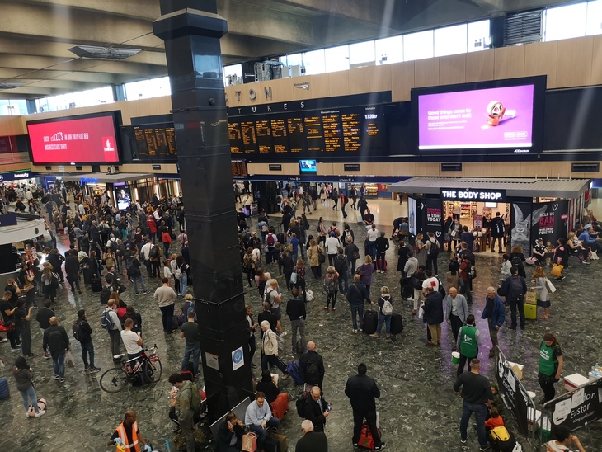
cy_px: 226
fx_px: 470
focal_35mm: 27
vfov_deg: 51.4
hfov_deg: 65.3
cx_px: 301
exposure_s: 1/100
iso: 250
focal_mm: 3.95
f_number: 1.8
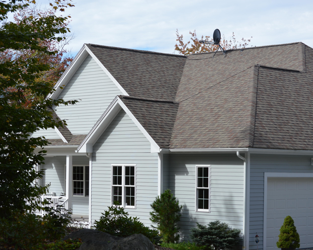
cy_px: 125
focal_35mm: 94
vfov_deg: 16.4
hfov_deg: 20.5
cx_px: 142
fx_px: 867
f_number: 7.1
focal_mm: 55
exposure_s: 1/250
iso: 100
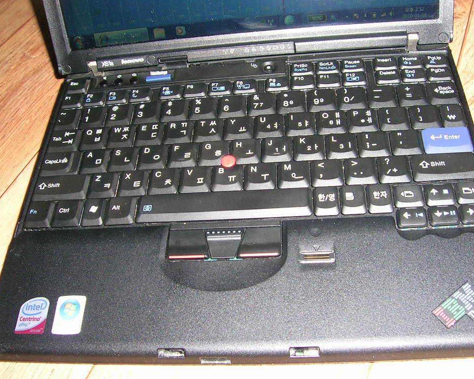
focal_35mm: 37
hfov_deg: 49.1
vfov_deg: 40.1
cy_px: 190
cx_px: 251
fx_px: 519
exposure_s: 1/60.1
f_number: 4.8
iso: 100
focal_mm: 5.4
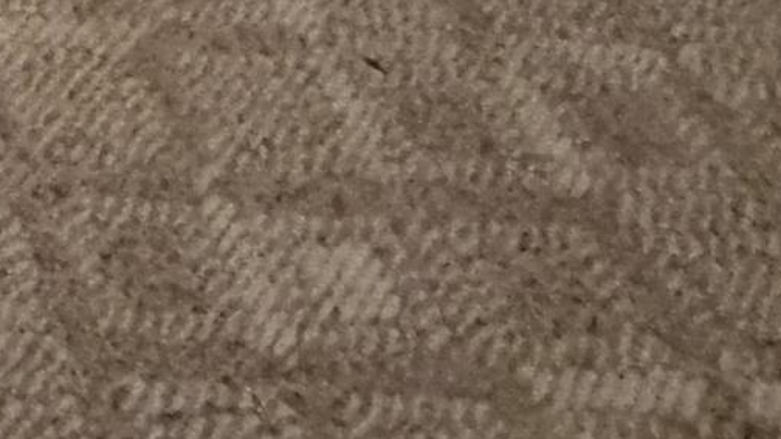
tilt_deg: -8.0
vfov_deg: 8.0
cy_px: -1317
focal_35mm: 93
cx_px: -1305
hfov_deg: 13.2
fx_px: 1925
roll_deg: +1.1
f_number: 2.2
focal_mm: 2.22
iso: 1250
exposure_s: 1/60
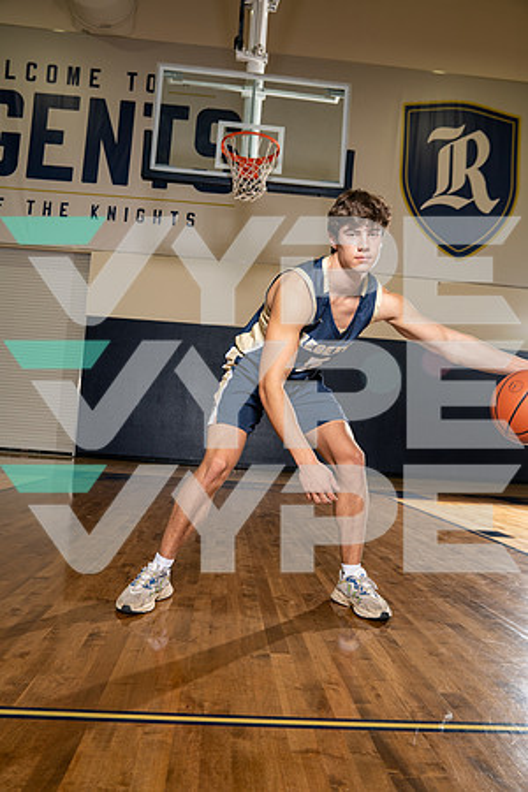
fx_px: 594
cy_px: 396
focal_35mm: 27
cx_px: 264
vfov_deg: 67.4
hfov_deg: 47.9
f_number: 4.5
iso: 400
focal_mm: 27
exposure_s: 1/250
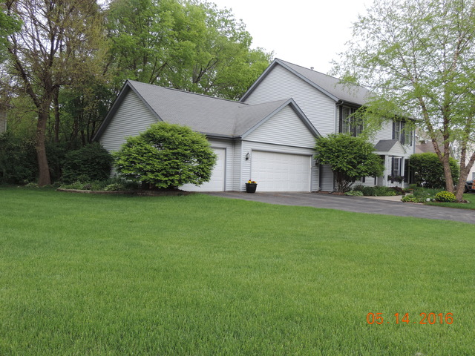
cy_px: 178
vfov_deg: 46.8
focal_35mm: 30
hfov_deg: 60.0
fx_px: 412
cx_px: 238
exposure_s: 1/250
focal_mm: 5.3
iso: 80
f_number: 3.1
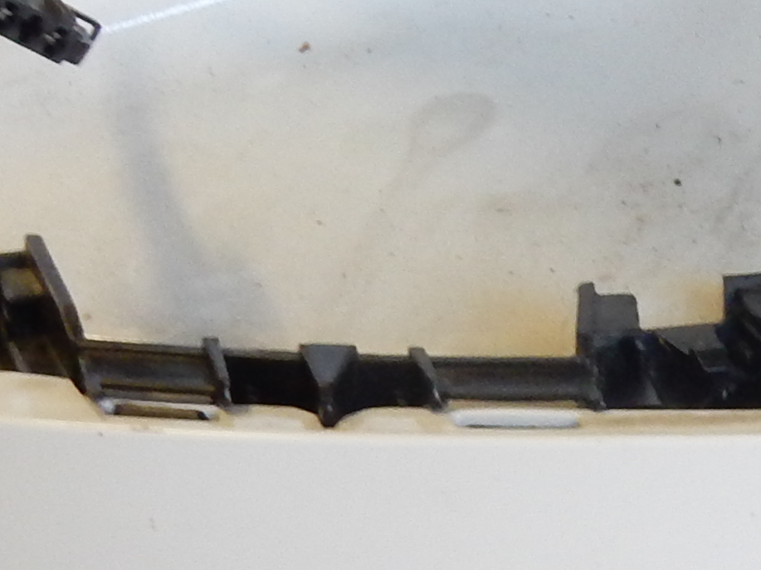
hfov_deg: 10.2
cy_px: 265
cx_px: 1485
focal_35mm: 181
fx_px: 3978
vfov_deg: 8.2
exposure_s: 1/30
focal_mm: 6.4
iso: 220
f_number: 4
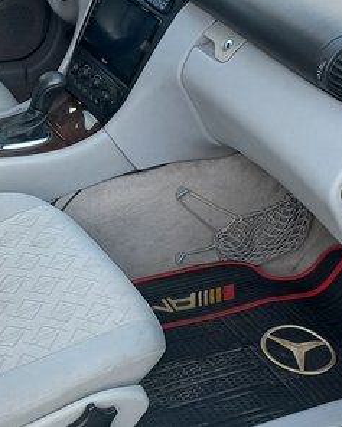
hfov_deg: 43.5
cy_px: 212
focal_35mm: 33
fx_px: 417
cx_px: 98
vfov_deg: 54.2
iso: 40
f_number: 1.8
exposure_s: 1/100
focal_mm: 4.6
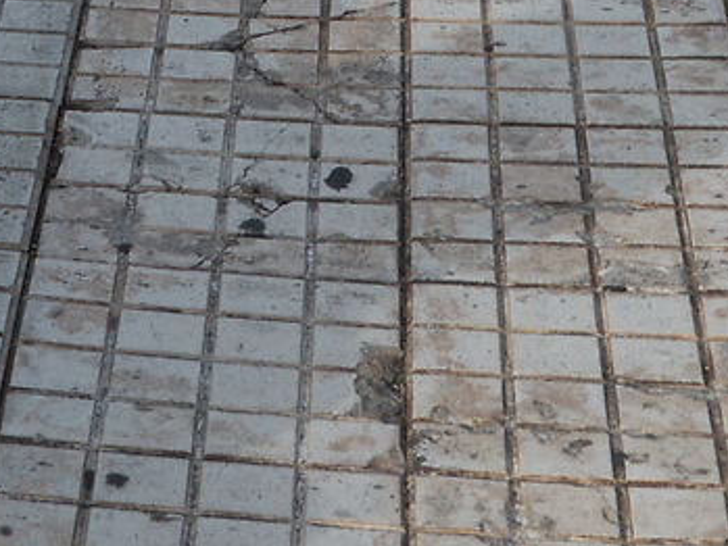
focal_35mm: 185
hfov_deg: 10.5
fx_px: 3892
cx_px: -164
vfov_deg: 6.3
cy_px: -1751
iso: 100
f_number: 14
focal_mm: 28
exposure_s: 1/60
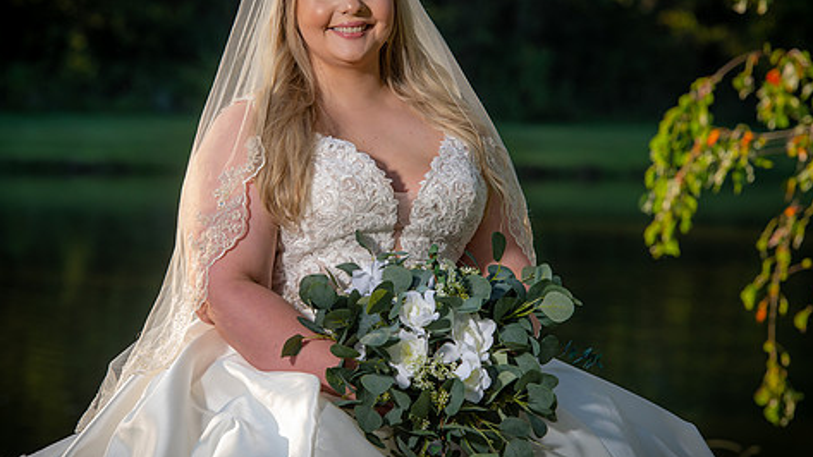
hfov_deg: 10.8
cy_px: 204
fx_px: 4290
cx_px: 397
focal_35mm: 199
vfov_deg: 6.1
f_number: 6.3
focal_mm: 155
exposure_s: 1/200
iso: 125
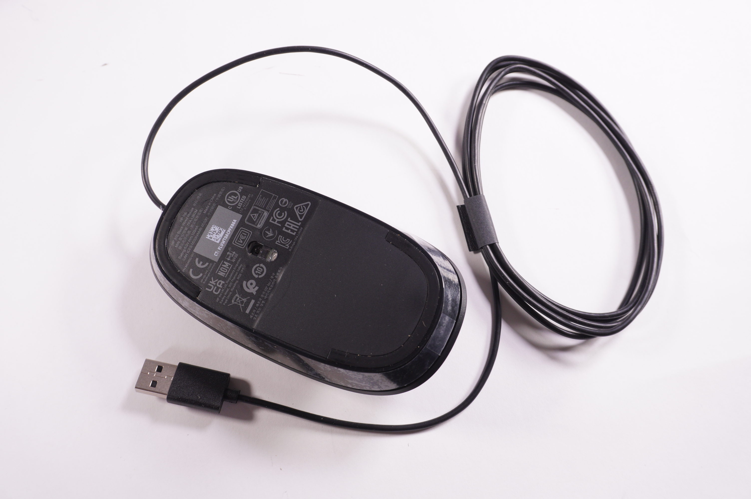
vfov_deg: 39.9
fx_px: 688
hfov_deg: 57.3
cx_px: 376
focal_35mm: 33
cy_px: 250
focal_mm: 22
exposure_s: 1/125
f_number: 5.6
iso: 320
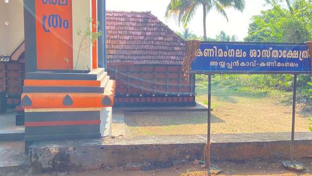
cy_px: 82
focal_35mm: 38
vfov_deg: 31.2
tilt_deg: -4.4
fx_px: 314
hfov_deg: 52.5
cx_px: 182
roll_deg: -2.8
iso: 32
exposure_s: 1/477
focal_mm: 4.25
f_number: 1.8
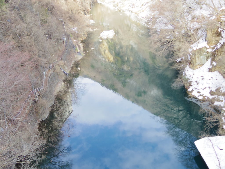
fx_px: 305
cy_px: 84
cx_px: 112
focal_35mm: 47
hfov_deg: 40.4
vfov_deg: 30.9
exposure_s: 1/250
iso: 250
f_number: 3.2
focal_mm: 8.5
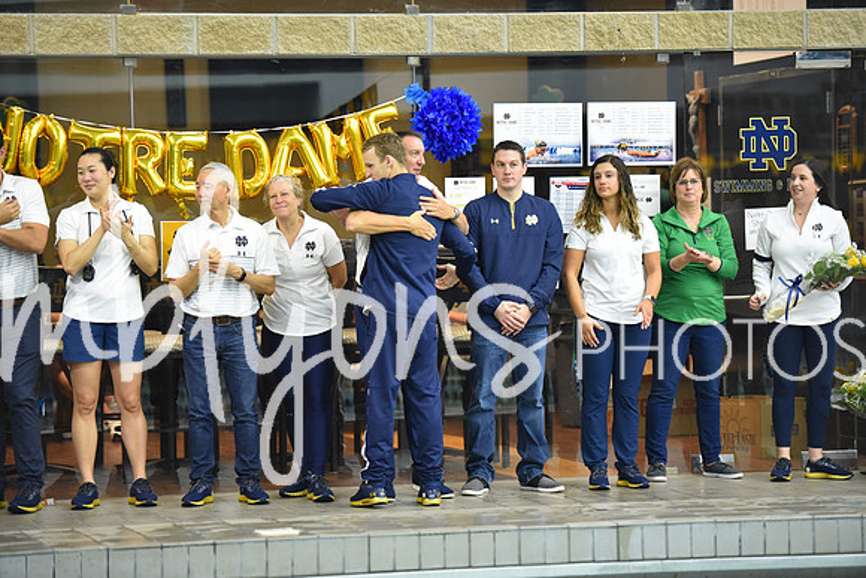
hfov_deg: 14.7
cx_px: 433
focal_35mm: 140
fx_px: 3368
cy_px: 289
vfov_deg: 9.8
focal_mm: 140
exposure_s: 1/500
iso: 3200
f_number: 2.8
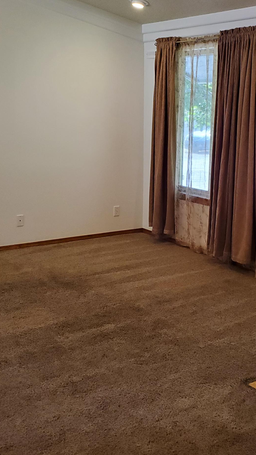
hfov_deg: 25.7
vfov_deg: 44.4
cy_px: 189
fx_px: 555
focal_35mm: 46
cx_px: 190
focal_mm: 4.3
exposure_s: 1/120
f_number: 2.4
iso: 320
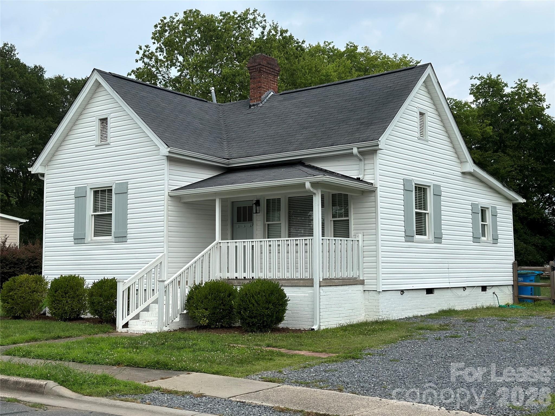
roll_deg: +0.3
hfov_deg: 39.7
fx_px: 770
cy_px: 208
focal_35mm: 48
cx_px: 278
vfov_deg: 30.3
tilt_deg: +4.2
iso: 80
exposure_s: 1/4785
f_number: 1.78
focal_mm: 6.86
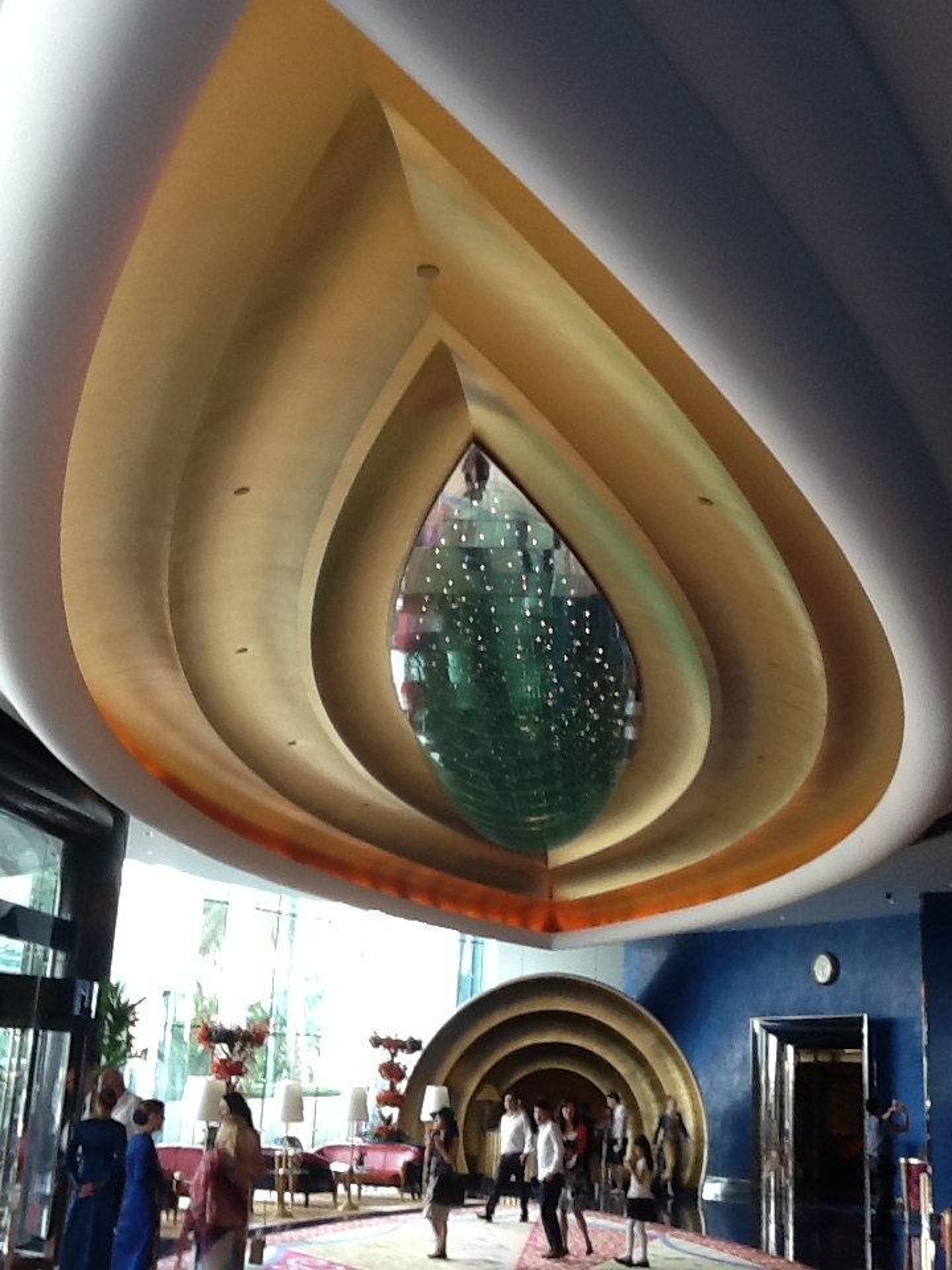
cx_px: 476
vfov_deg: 42.9
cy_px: 635
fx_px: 1613
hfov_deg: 32.9
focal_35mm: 44
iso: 50
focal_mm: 2.03
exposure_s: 1/30
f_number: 2.4
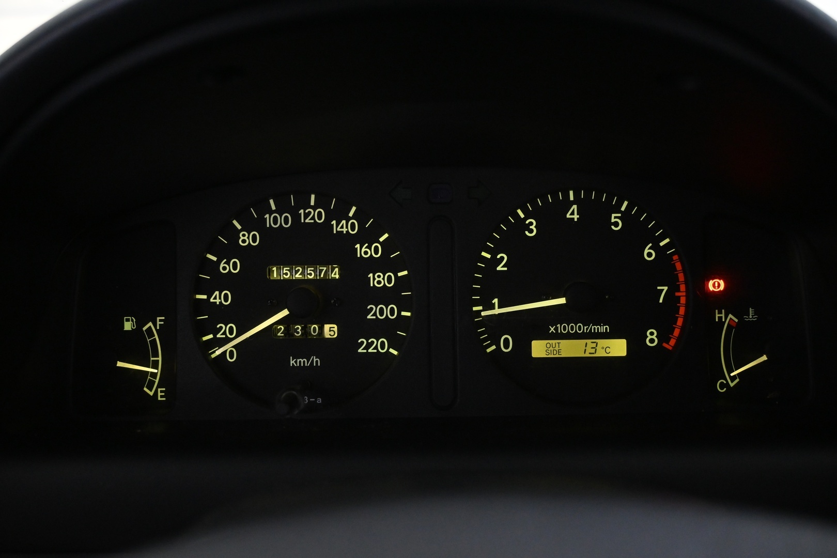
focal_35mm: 34
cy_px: 279
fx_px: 785
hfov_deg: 56.1
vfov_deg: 39.1
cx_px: 418
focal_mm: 22.5
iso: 3200
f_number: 4
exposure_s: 1/40
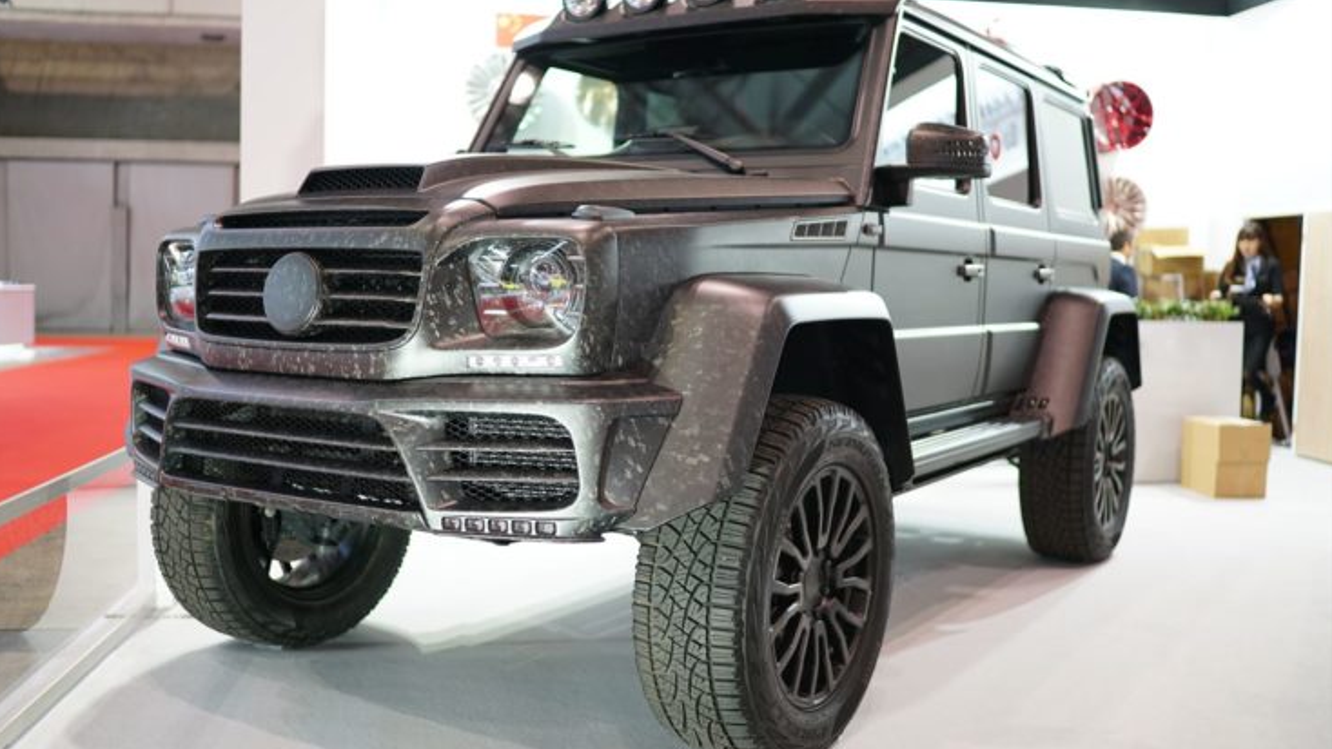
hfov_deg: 54.0
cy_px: 355
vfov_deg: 32.0
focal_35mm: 37
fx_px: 1307
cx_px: 662
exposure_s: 1/60
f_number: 1.4
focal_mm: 35
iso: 160
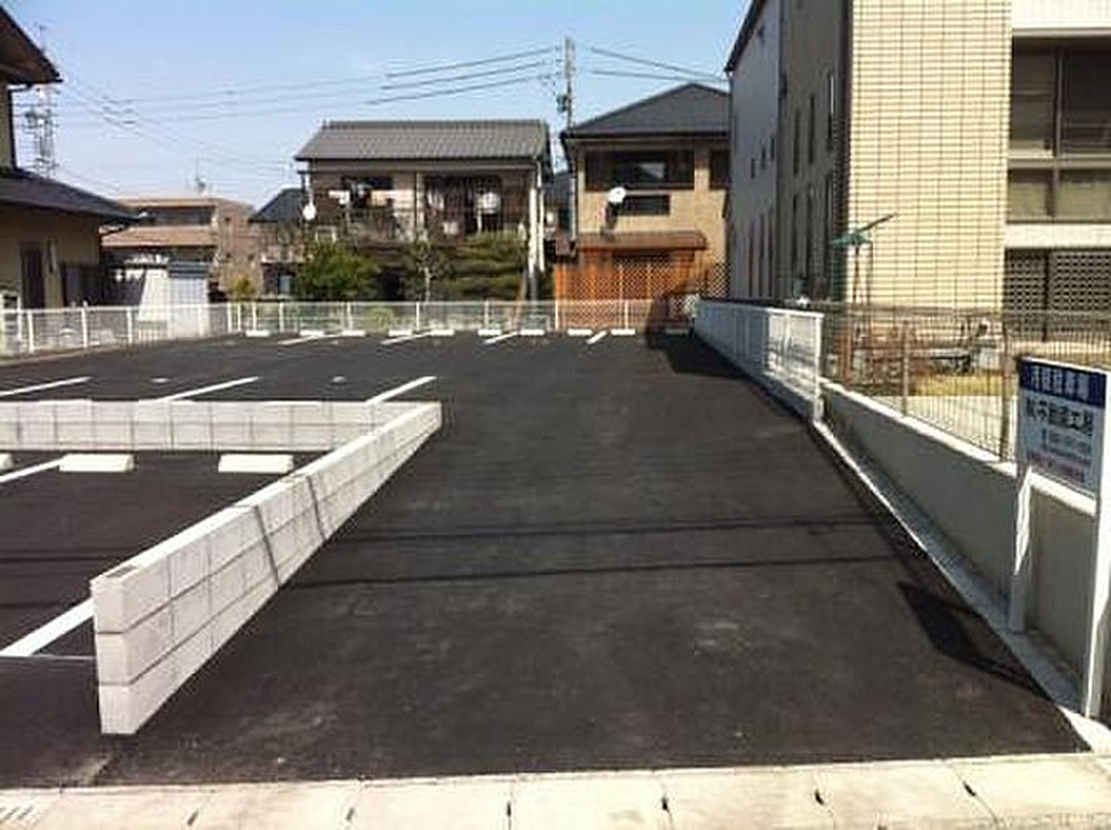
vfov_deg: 40.6
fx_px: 1122
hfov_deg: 52.7
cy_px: 415
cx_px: 556
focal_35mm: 35
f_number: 2.8
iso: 80
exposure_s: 1/1005
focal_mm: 3.85
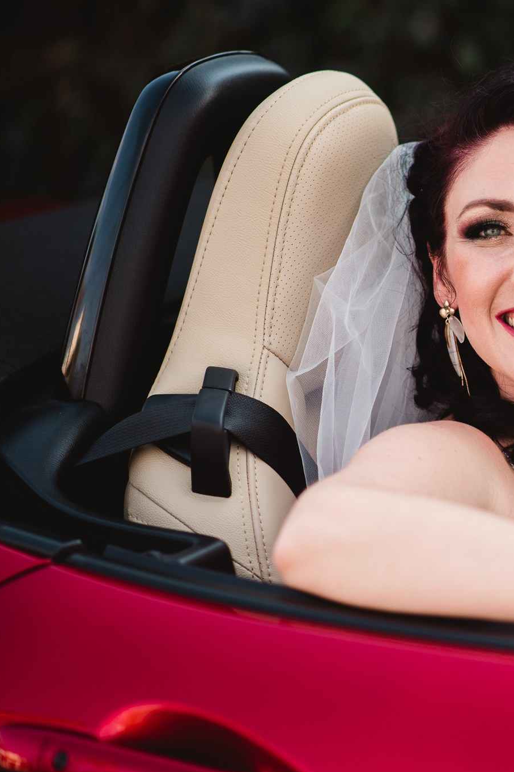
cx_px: 577
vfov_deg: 16.0
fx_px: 2742
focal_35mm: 128
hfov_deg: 10.6
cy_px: 387
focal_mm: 85
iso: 80
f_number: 2.5
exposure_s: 1/1000
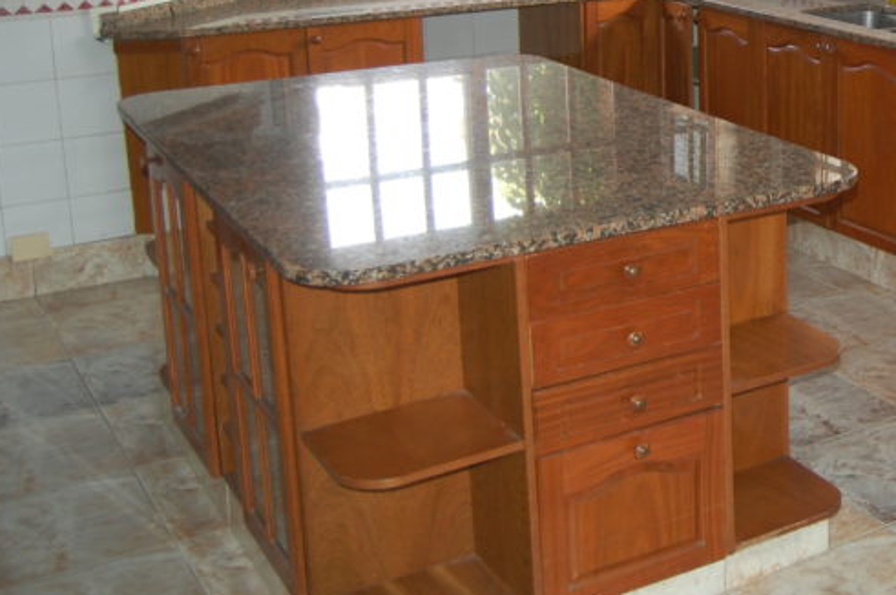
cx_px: 874
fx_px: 1367
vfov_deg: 24.0
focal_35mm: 55
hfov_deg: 33.5
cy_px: 89
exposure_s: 1/60
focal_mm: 18
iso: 400
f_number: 3.5
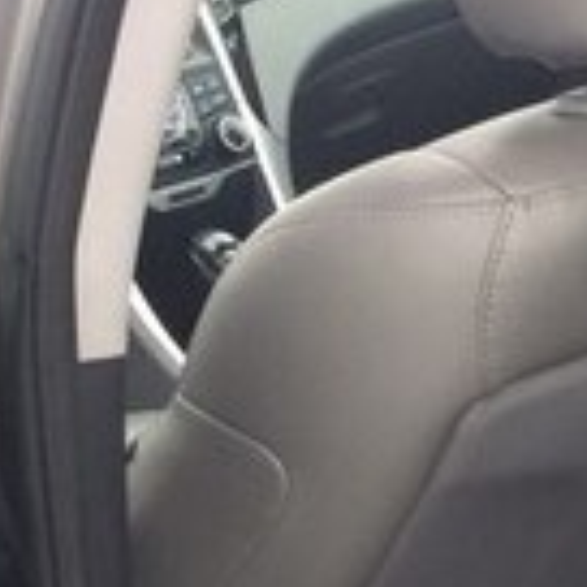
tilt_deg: -32.0
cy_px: 775
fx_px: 2379
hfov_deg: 13.5
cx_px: 807
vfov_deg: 13.5
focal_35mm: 124
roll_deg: -0.7
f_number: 2.2
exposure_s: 1/33
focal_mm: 4.15
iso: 40
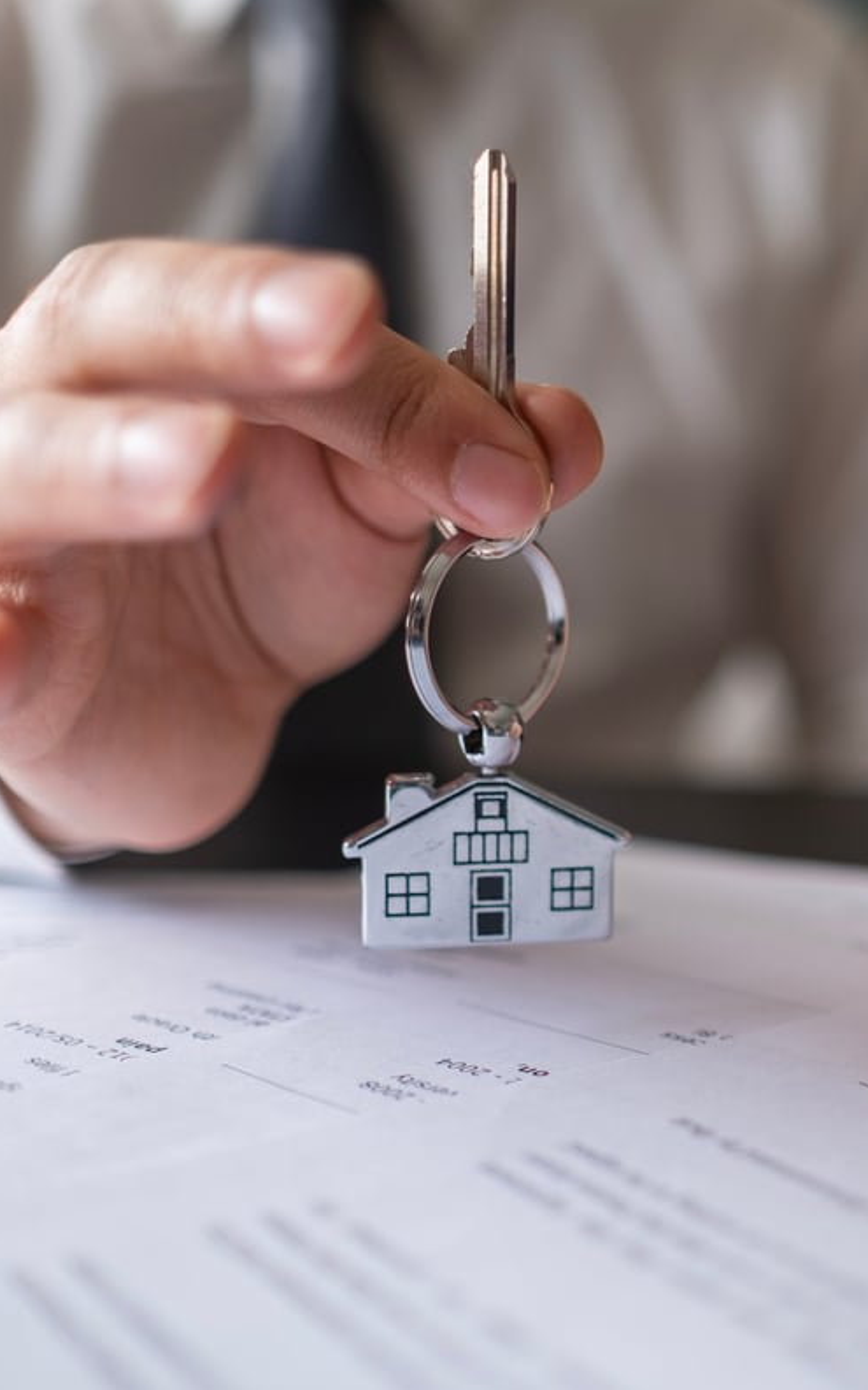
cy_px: 696
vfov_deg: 37.5
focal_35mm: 54
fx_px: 2044
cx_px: 817
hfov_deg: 23.2
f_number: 1.4
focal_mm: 23
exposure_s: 1/200
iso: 160
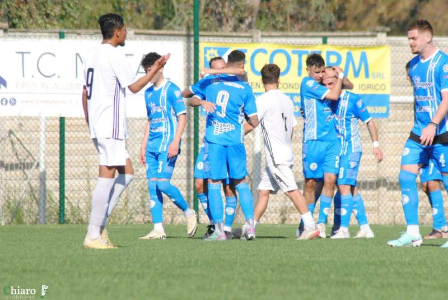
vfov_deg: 4.4
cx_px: 224
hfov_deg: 6.5
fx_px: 3923
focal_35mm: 315
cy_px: 150
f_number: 8
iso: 1600
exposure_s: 1/4000
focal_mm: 210
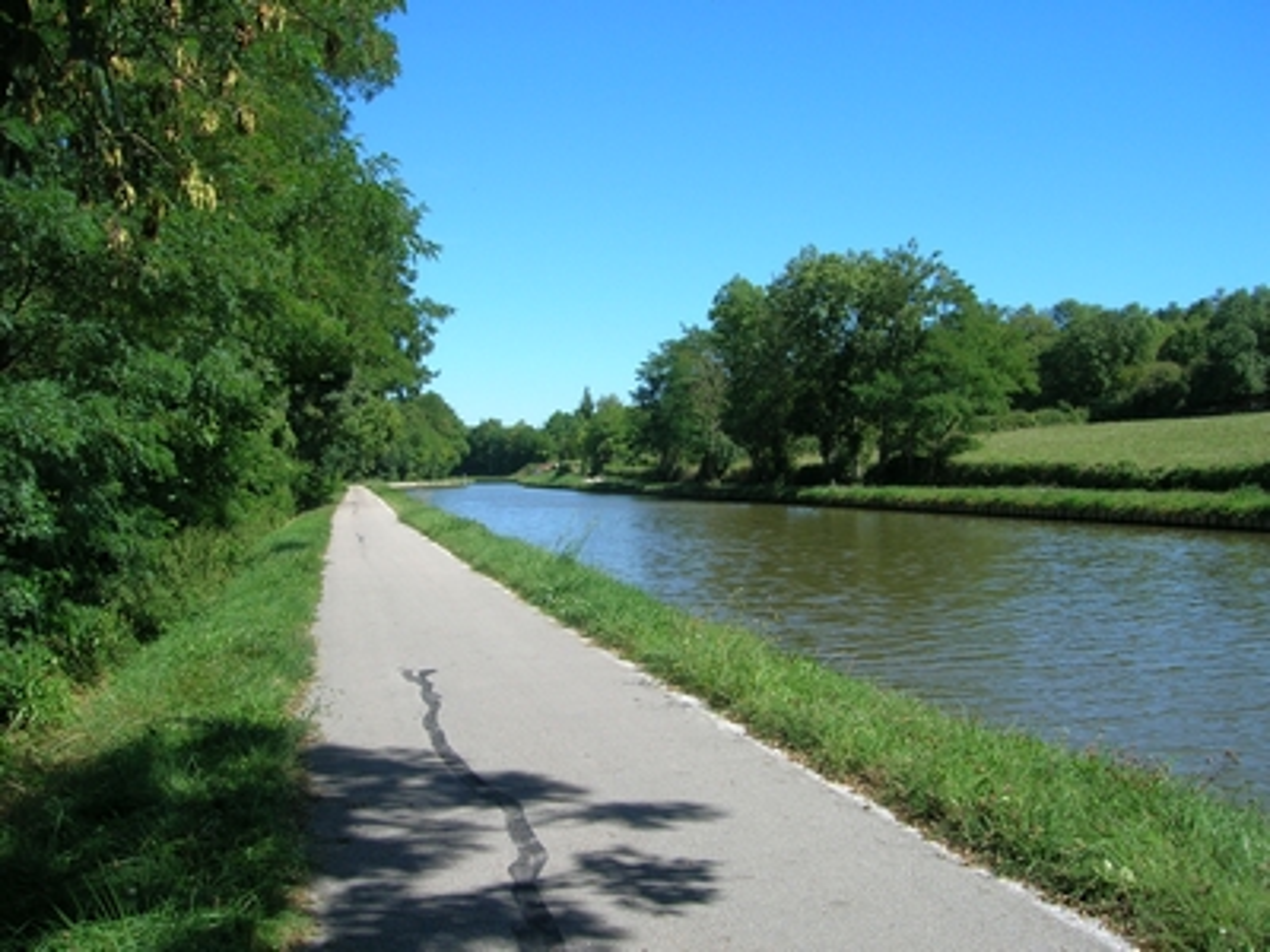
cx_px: 635
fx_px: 1247
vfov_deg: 41.8
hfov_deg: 54.0
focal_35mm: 34
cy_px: 476
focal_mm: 5.7
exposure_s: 1/276
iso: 50
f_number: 4.9
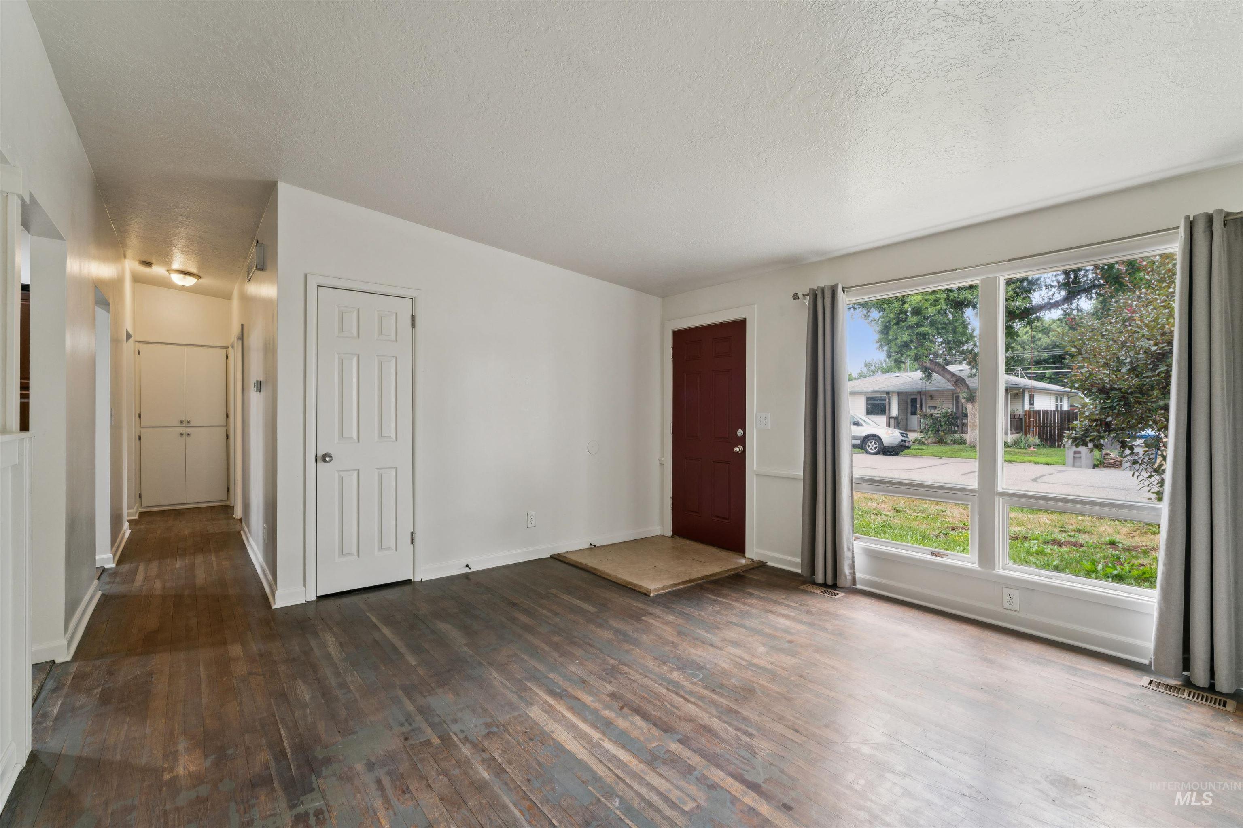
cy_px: 414
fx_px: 545
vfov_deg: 74.4
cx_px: 622
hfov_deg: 97.5
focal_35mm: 16
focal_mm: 15.8
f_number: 13
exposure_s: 1/4
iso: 400
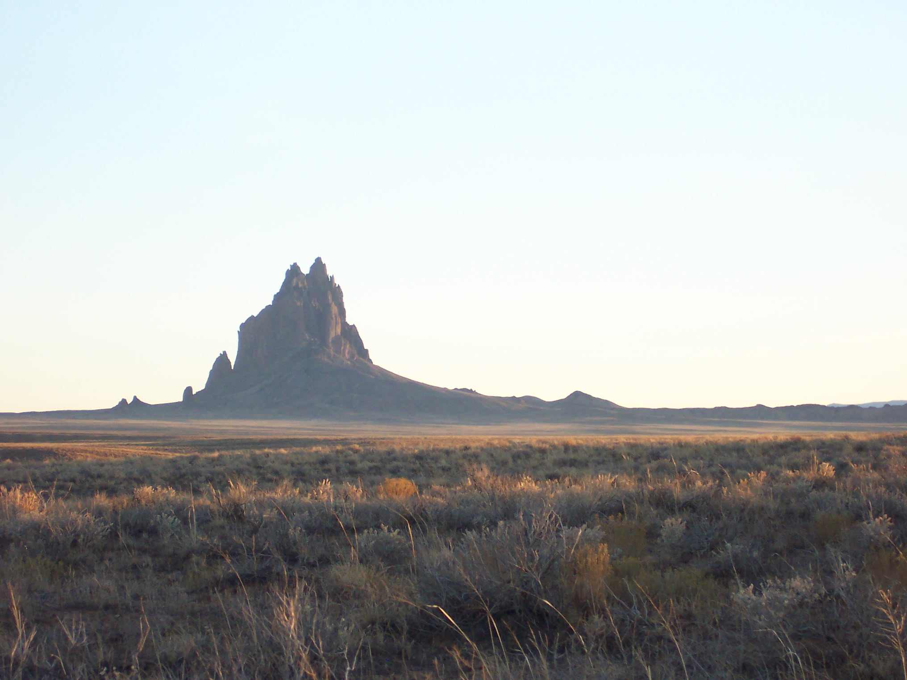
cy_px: 340
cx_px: 454
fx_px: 3773
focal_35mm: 144
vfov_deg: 10.3
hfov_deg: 13.7
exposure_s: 1/125
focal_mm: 22.4
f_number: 4.9
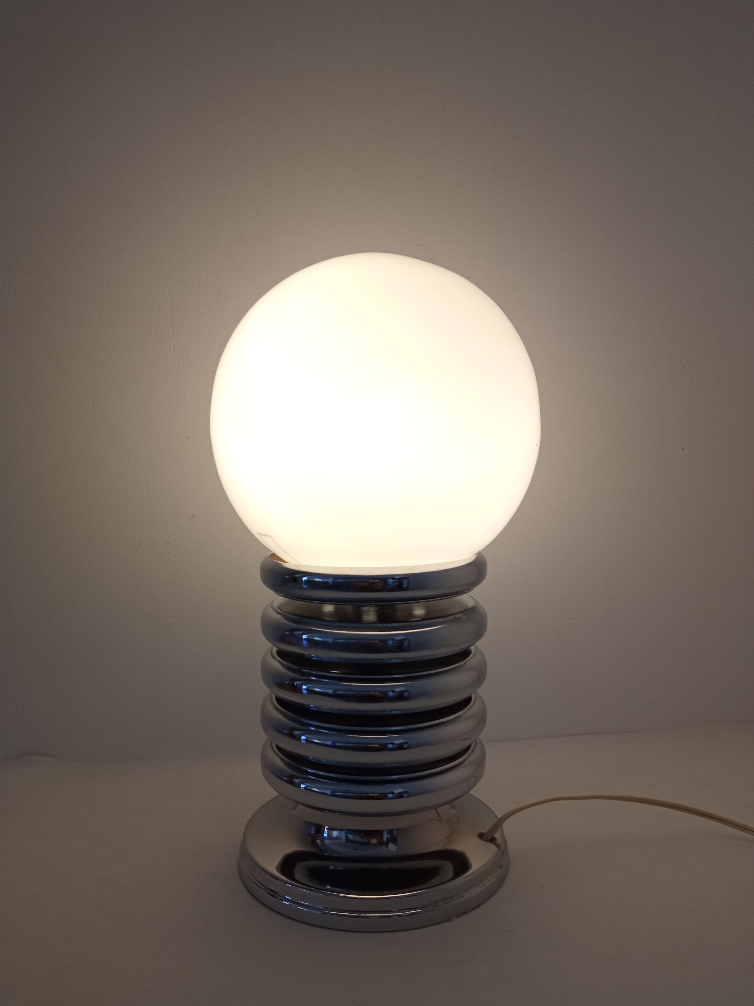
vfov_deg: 65.3
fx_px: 784
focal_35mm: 27
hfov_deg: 51.4
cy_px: 503
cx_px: 377
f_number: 2.2
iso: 112
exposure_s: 1/50
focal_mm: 3.79
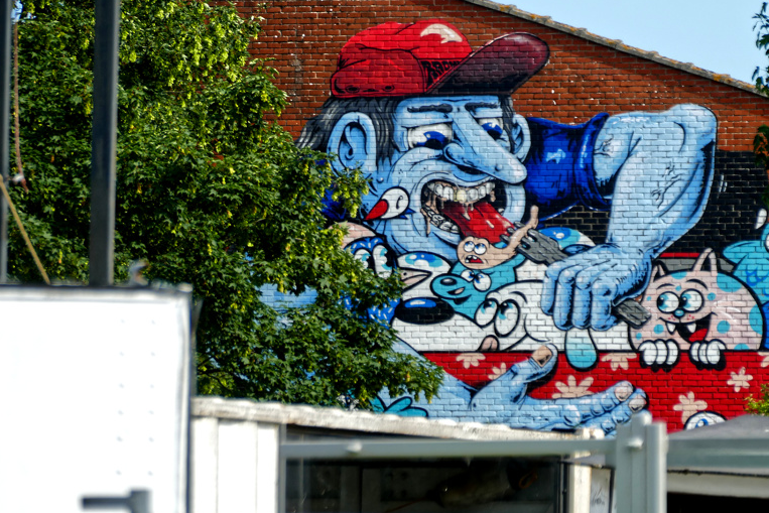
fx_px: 7712
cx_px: 501
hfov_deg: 5.7
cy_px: 202
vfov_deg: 3.8
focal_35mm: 361
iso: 125
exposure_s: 1/640
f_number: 4
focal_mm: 98.2
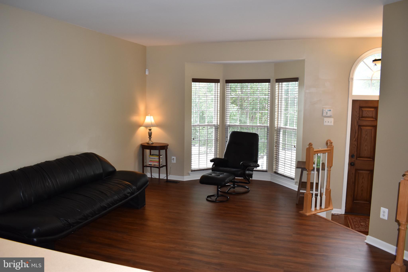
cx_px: 204
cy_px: 136
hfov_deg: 67.4
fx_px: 306
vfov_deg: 47.9
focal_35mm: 27
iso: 800
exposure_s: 1/125
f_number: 5.6
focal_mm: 18
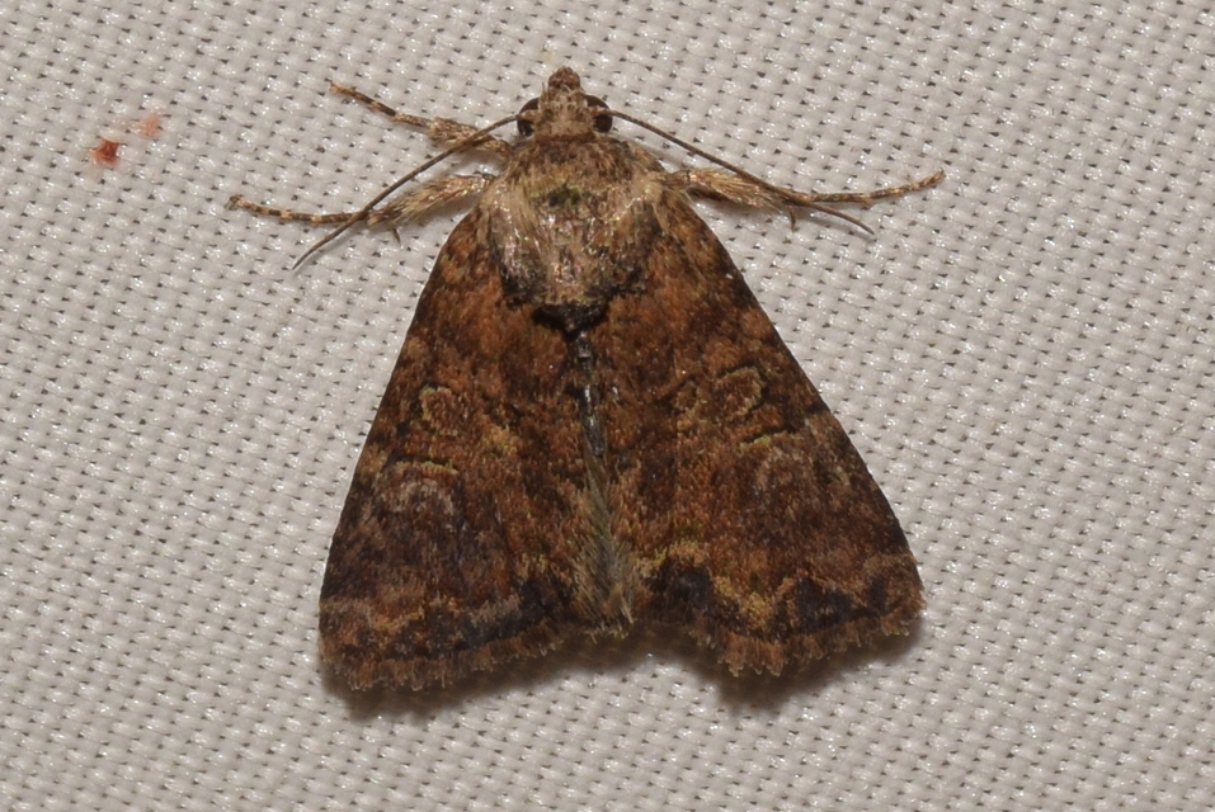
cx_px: 608
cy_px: 406
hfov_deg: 9.8
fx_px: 7094
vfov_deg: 6.6
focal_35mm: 210
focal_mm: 140
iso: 200
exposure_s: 1/160
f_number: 14
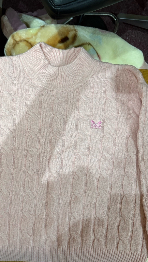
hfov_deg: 34.3
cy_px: 138
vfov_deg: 58.0
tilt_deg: -78.7
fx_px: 237
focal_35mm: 34
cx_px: 48
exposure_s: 1/50
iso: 320
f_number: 1.6
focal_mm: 5.96
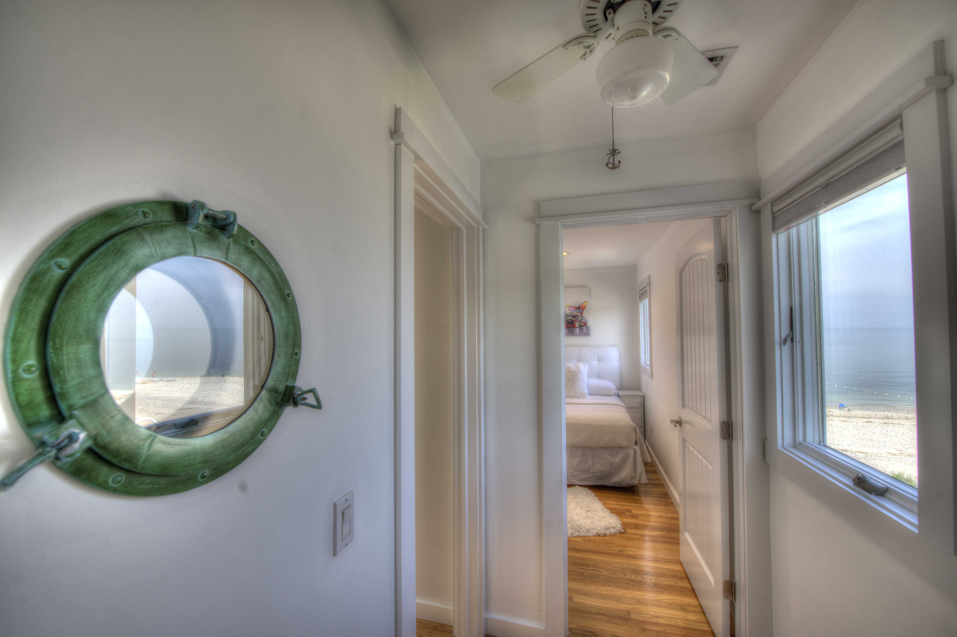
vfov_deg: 81.1
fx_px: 372
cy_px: 318
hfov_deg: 104.3
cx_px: 478
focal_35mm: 14
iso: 400
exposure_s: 1/100
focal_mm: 14
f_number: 7.1
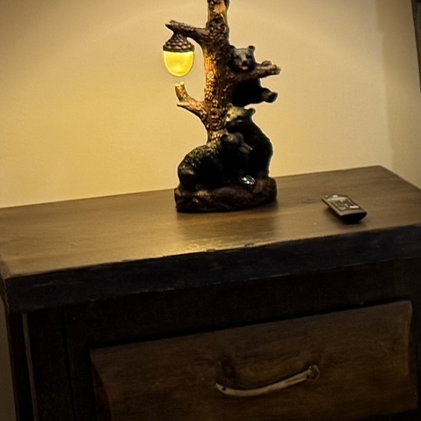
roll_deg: +0.2
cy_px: 126
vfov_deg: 12.8
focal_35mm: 136
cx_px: 1050
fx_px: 1871
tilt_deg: -10.6
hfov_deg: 10.7
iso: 160
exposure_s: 1/60
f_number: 1.78
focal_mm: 6.76
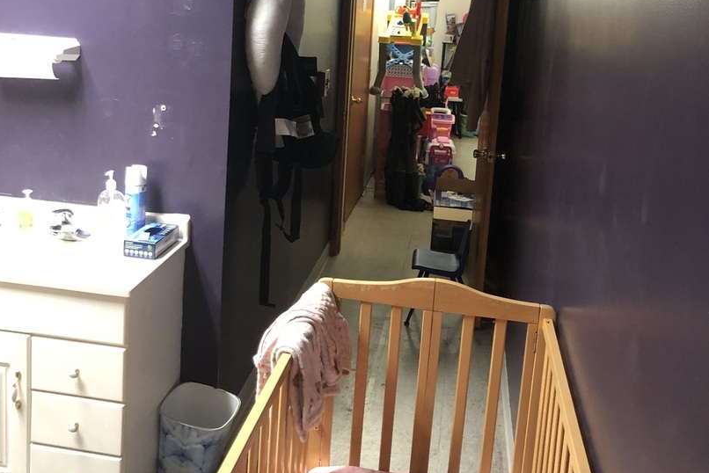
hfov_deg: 49.5
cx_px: 354
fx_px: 768
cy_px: 112
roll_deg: -3.0
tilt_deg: -10.0
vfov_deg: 33.5
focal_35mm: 39
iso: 100
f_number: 1.8
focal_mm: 3.99
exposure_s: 1/11
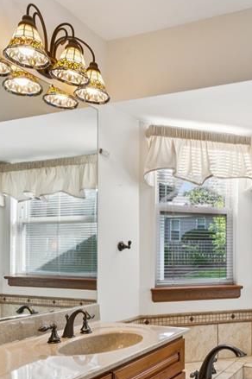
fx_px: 388
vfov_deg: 51.0
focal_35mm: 37
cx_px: 212
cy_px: 256
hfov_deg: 34.6
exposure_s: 1/8
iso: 320
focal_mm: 15.8
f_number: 13
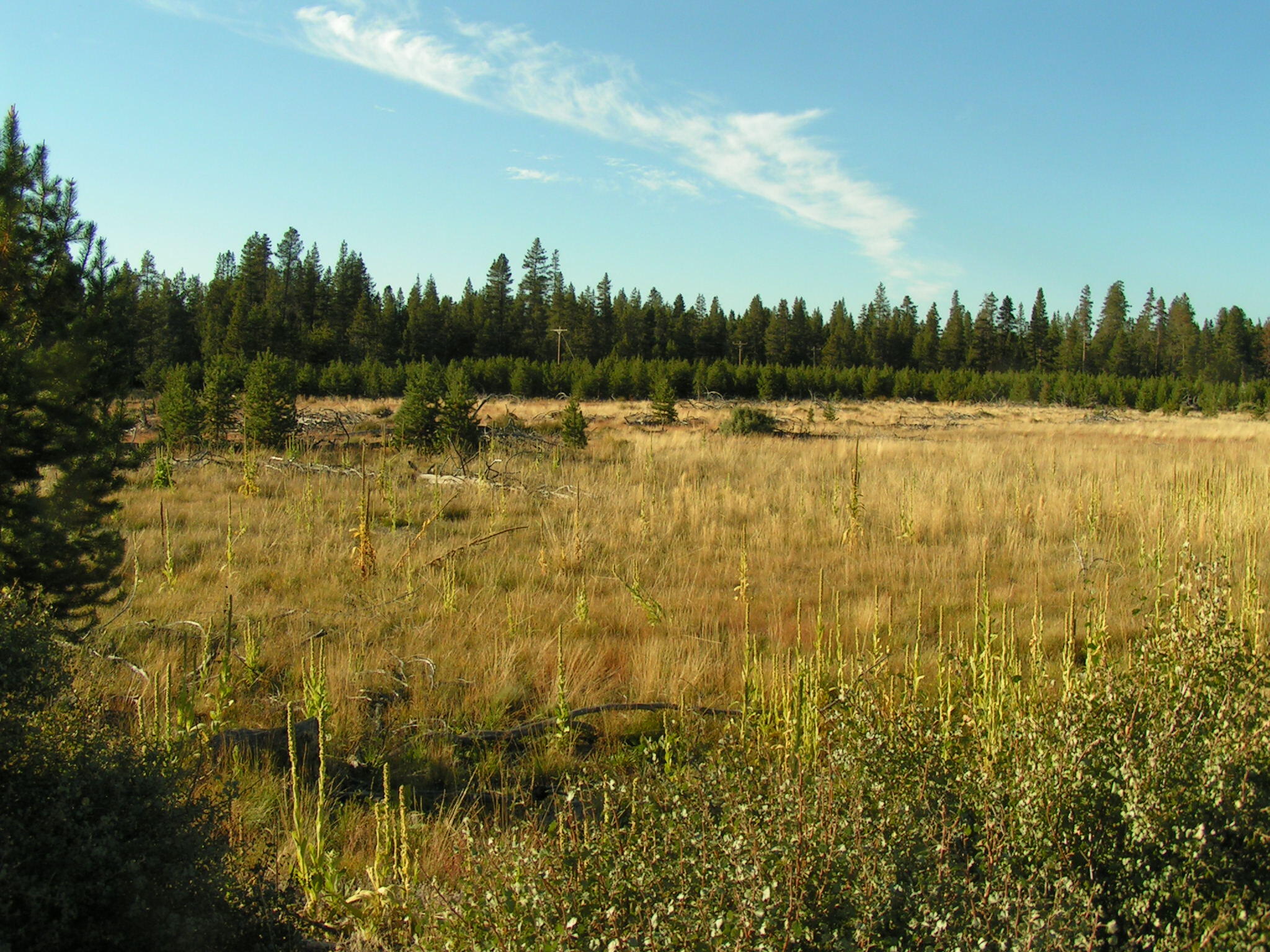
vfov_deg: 37.7
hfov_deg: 49.0
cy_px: 476
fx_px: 1394
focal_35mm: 38
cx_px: 635
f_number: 5.6
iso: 50
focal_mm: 5.8
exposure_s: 1/320
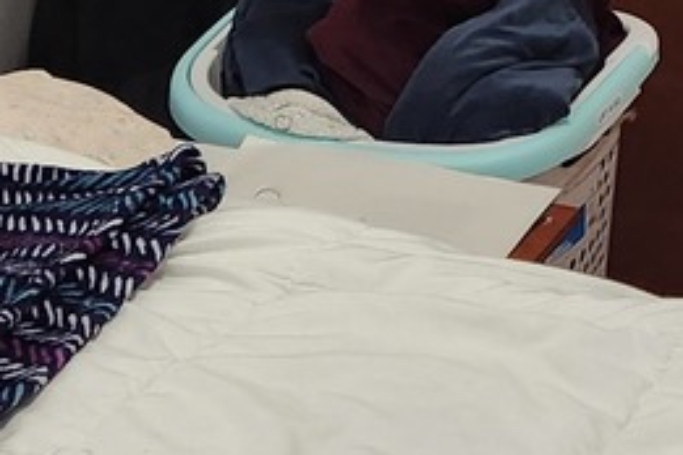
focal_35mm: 132
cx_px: 688
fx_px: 2504
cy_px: -411
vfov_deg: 9.8
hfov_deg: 15.2
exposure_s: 1/120
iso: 320
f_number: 1.8
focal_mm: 5.4
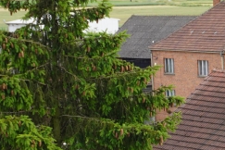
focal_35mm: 247
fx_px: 1544
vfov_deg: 5.5
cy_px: 162
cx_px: 341
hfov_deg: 8.2
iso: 100
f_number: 7.1
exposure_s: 1/100
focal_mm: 50
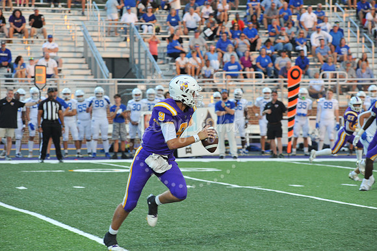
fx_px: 2093
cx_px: 188
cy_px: 126
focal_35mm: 200
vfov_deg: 6.9
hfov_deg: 10.3
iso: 1600
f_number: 6.3
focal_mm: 200
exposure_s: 1/400
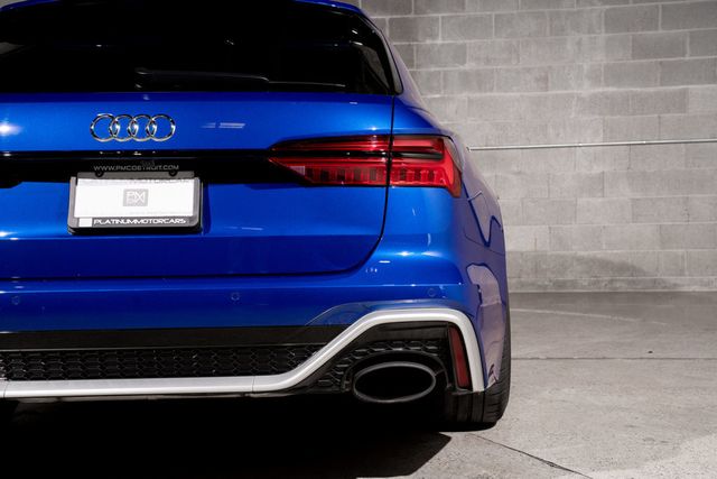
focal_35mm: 51
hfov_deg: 38.9
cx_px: 358
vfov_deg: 26.5
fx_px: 1016
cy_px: 240
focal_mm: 51
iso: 250
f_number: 8
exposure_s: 1/160
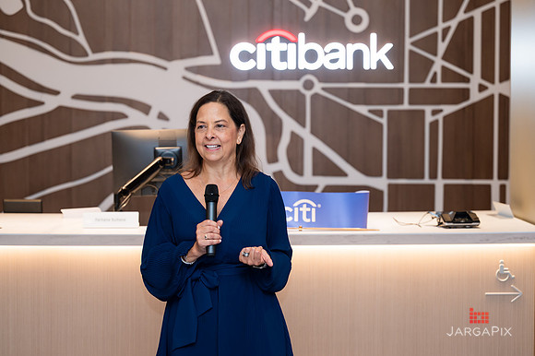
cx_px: 268
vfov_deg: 16.3
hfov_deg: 24.3
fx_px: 1244
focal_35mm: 84
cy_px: 169
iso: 400
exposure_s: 1/160
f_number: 3.2
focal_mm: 79
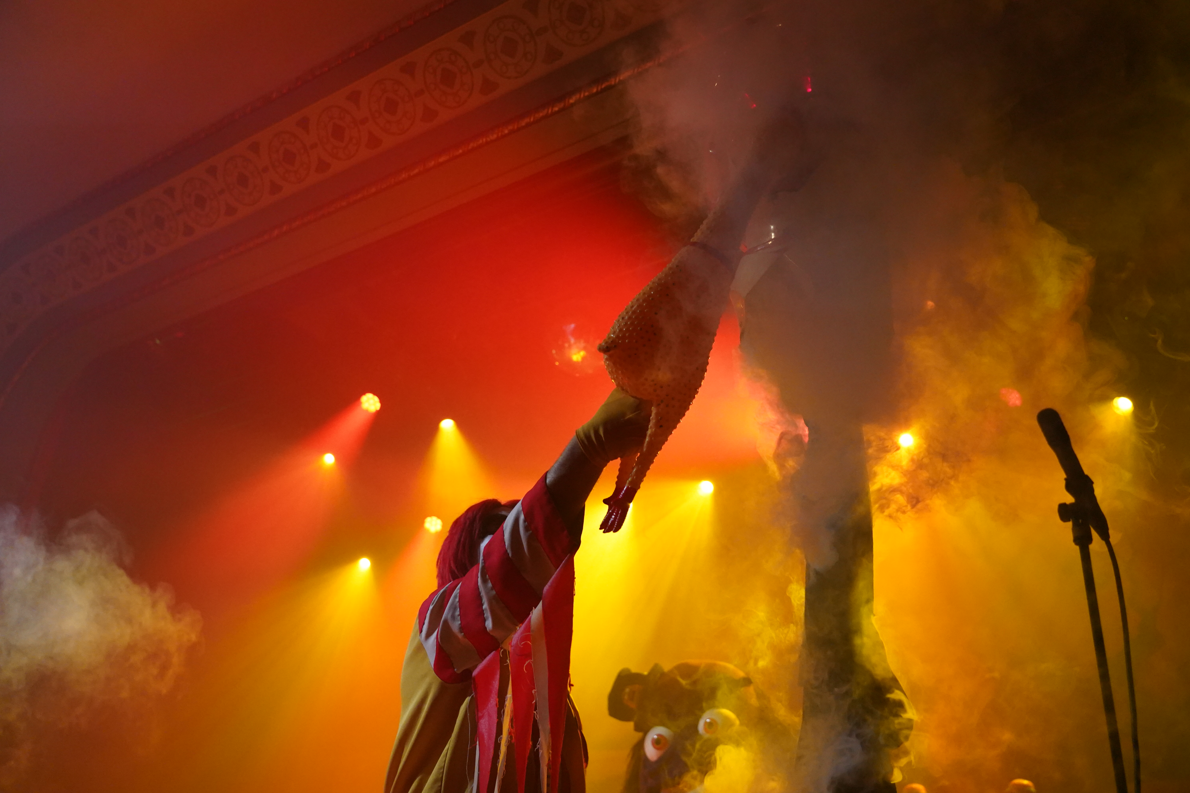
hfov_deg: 57.2
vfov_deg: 40.0
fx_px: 1091
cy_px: 396
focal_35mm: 33
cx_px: 595
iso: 8000
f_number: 4
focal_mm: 33
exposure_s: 1/160
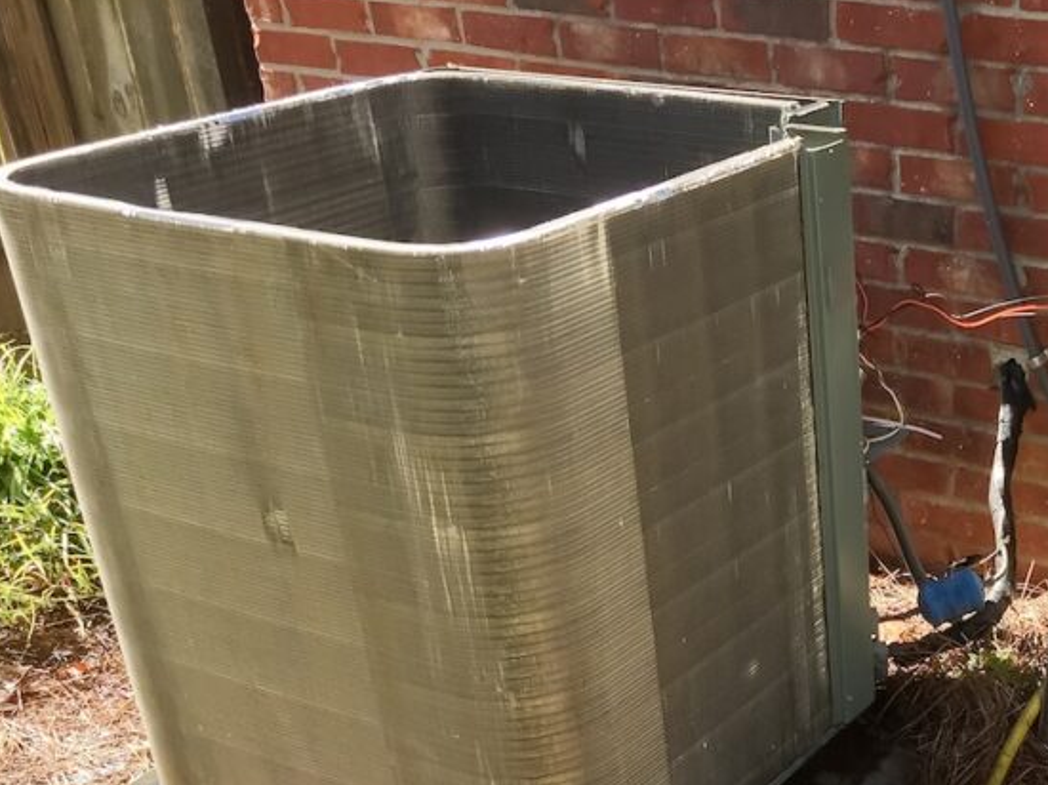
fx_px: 1634
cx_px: 962
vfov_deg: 26.3
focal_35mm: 54
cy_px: 678
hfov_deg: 33.5
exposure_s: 1/400
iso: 32
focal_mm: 4.2
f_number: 2.2
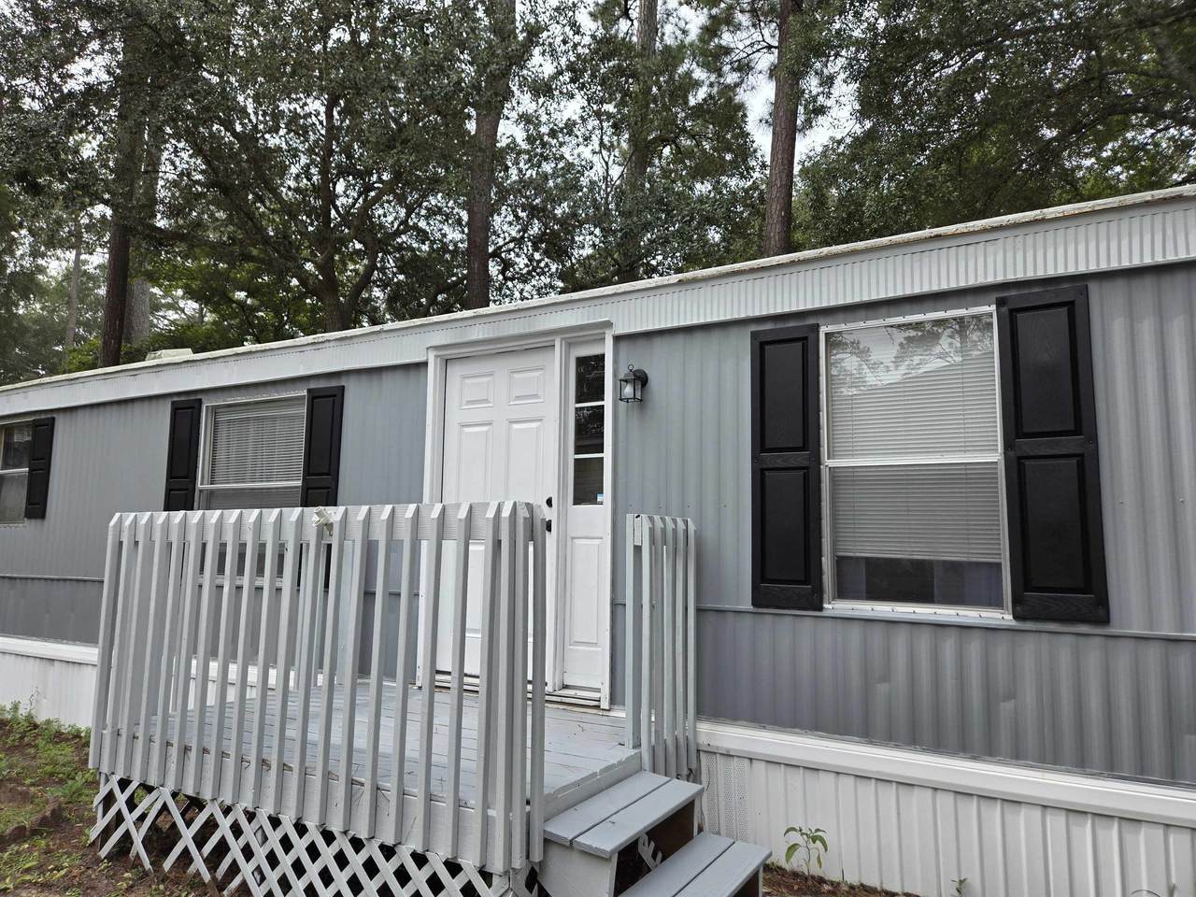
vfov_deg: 58.9
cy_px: 448
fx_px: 795
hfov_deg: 73.9
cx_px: 598
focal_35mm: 23
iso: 25
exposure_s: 1/612
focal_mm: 5.4
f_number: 1.8
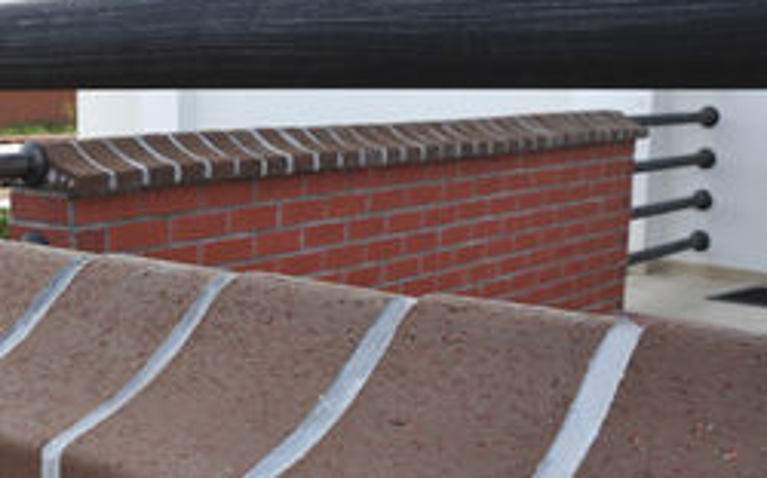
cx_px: 6
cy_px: 245
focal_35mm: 61
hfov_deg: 31.1
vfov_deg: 21.3
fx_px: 1275
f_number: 7.1
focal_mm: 20
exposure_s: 1/200
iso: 200
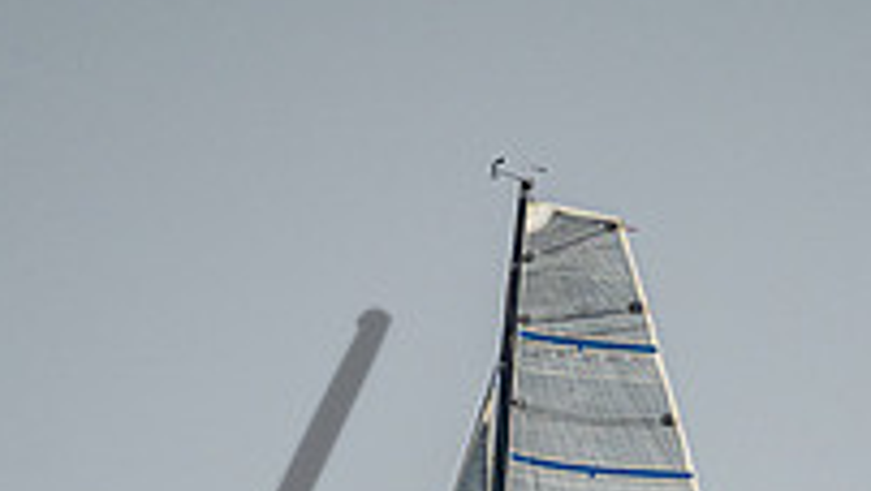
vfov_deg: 0.7
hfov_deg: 1.3
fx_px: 37930
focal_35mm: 1641
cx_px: 633
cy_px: 1103
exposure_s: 1/4000
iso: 360
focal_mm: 400
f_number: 5.6
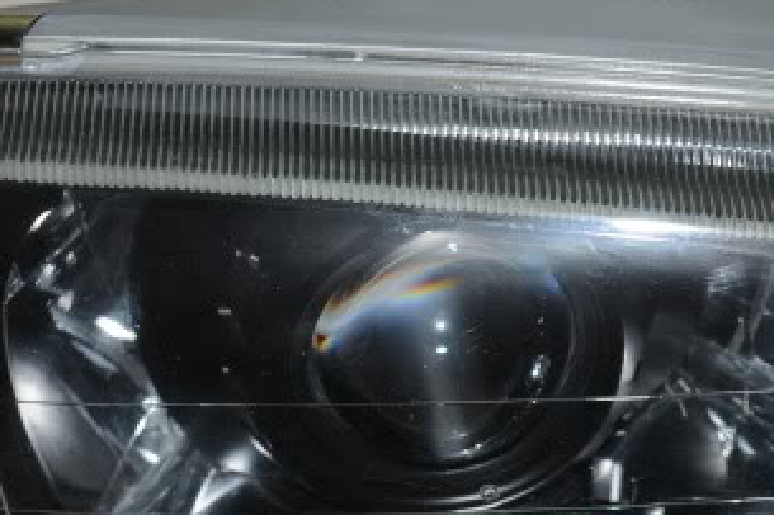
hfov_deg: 19.9
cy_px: 237
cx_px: 585
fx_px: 2192
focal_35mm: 102
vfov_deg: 13.4
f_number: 5.6
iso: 200
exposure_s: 1/60
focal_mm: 26
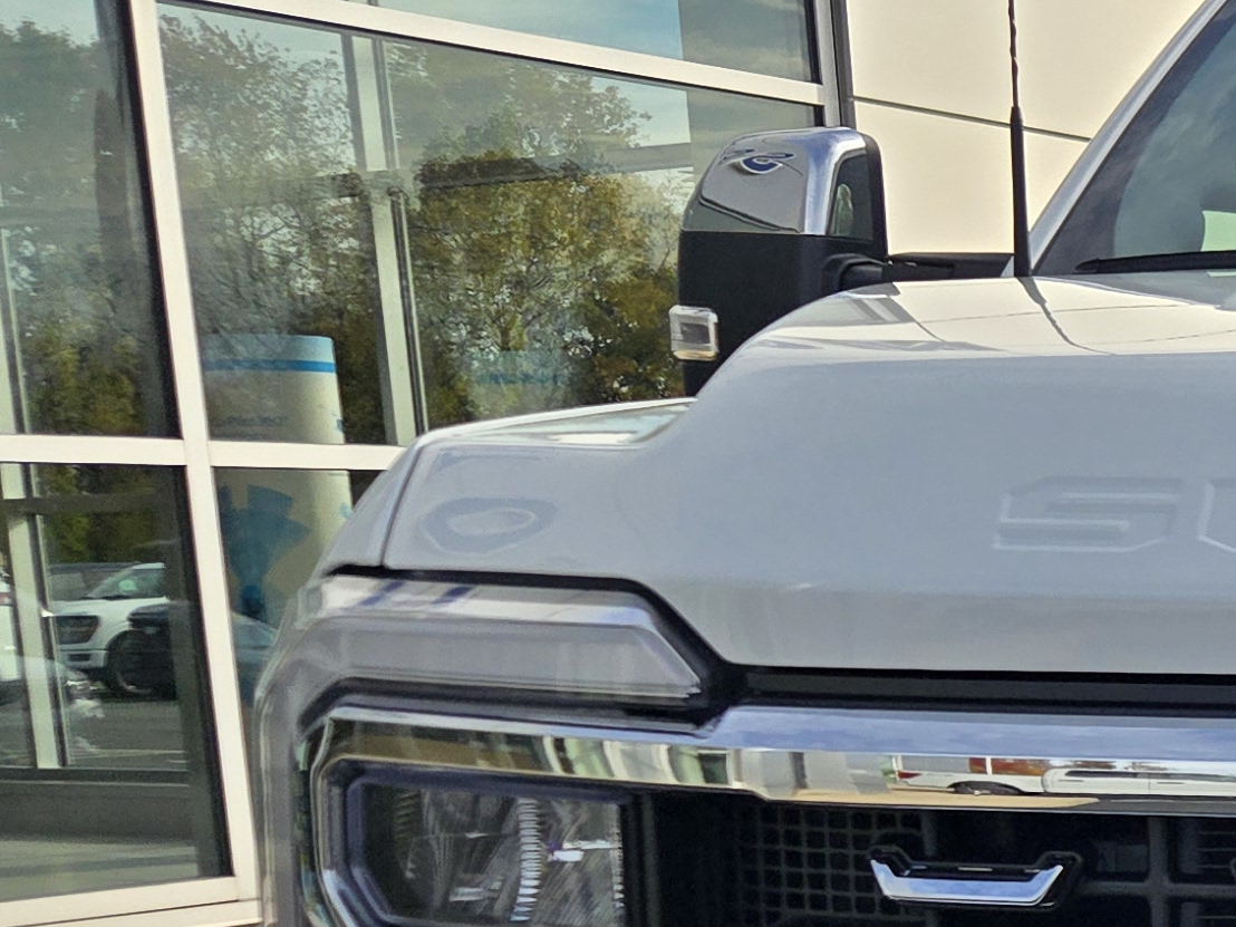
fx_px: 2964
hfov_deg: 20.1
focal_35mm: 83
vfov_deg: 17.2
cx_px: 1892
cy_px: 1014
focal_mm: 5.4
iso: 25
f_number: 1.8
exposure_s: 1/2066
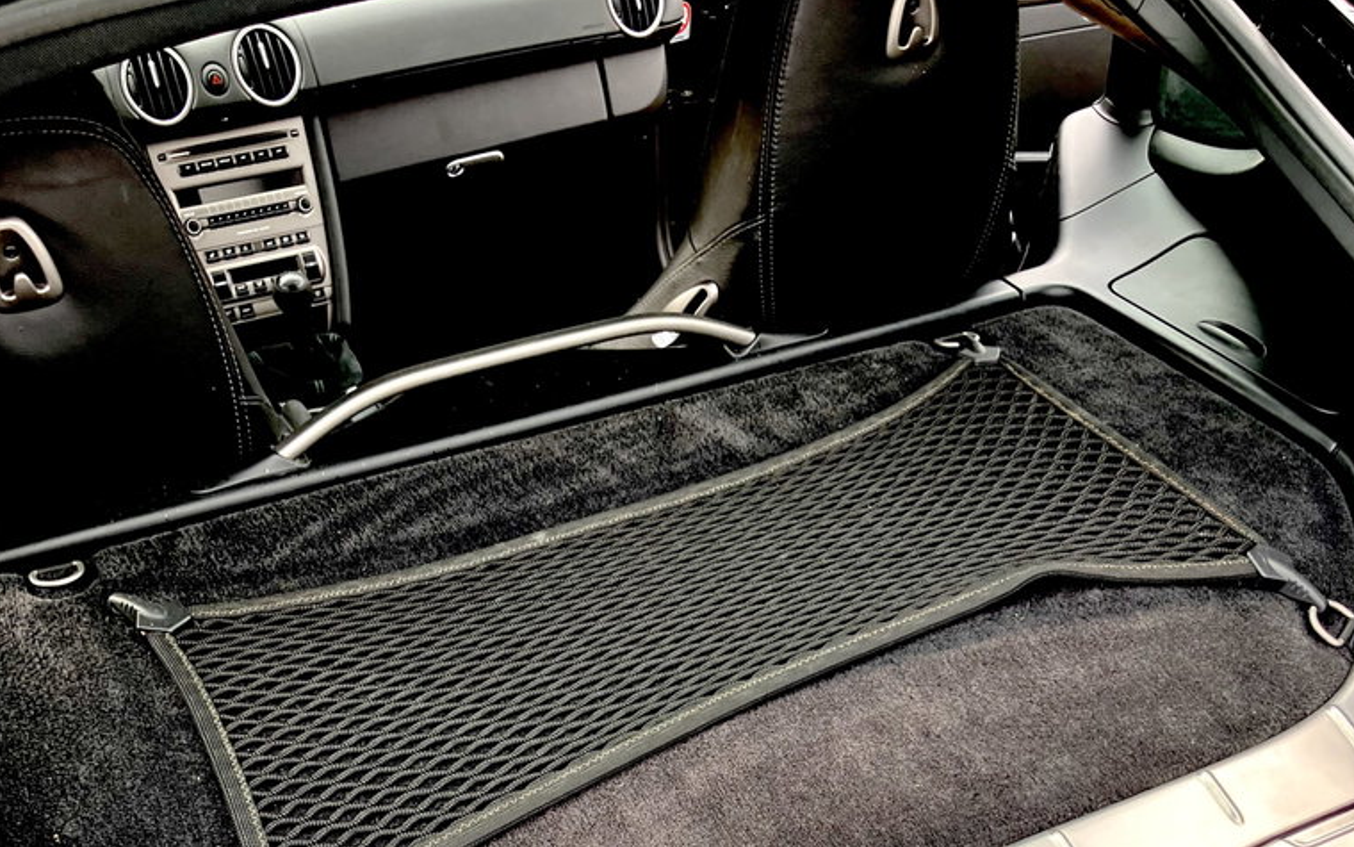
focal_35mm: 30
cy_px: 464
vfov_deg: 41.8
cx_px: 675
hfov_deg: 62.9
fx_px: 1107
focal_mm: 3.99
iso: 32
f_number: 1.8
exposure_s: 1/164
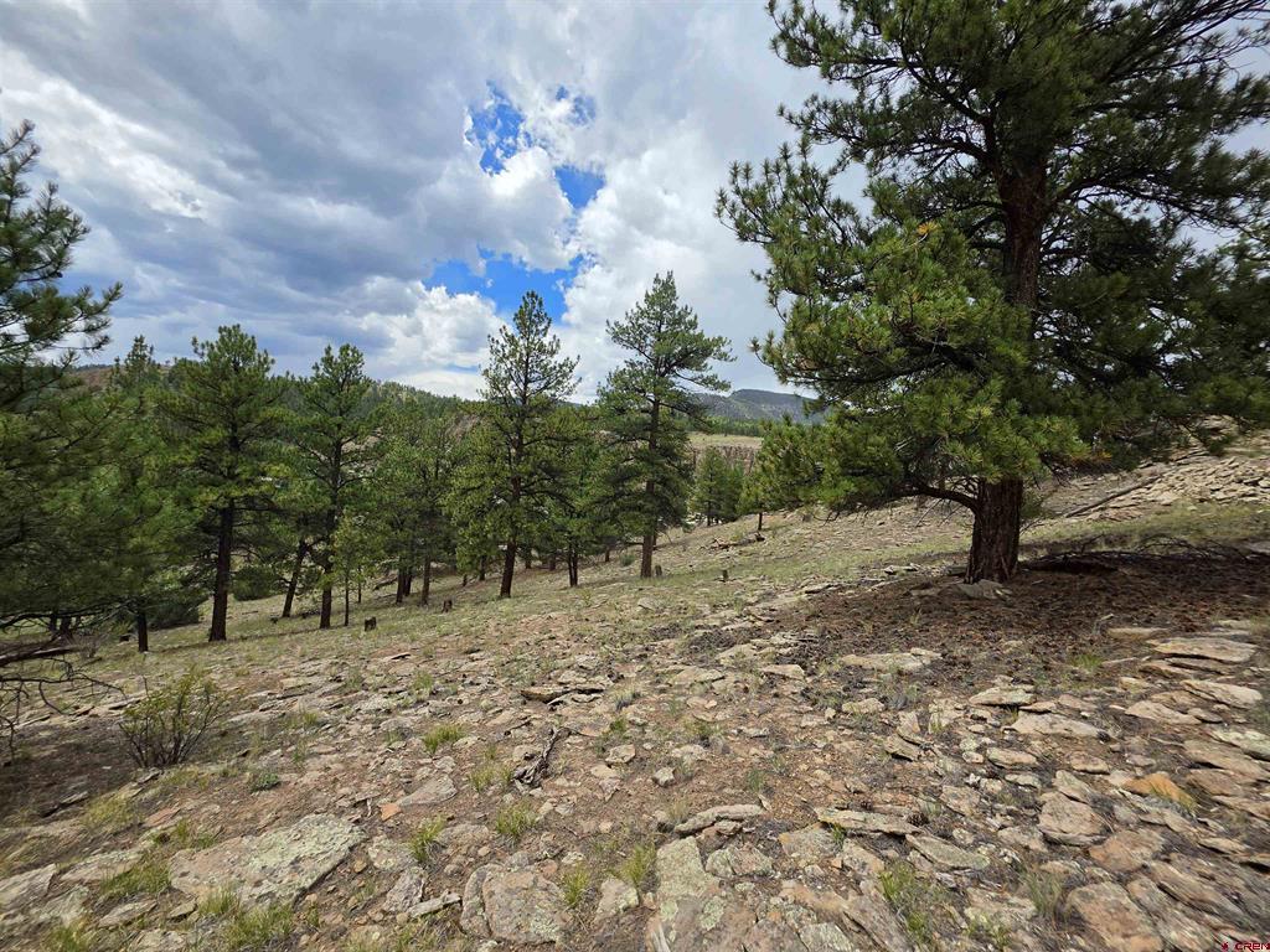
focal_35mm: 13
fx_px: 477
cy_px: 476
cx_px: 635
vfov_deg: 89.9
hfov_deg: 106.2
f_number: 1.9
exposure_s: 1/2192
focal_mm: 2.2
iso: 32
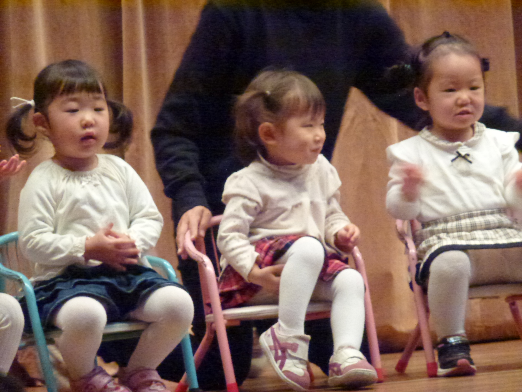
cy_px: 196
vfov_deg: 5.6
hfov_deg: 7.4
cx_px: 261
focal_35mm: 266
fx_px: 4011
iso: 1600
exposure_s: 1/60
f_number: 5.6
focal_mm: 47.7
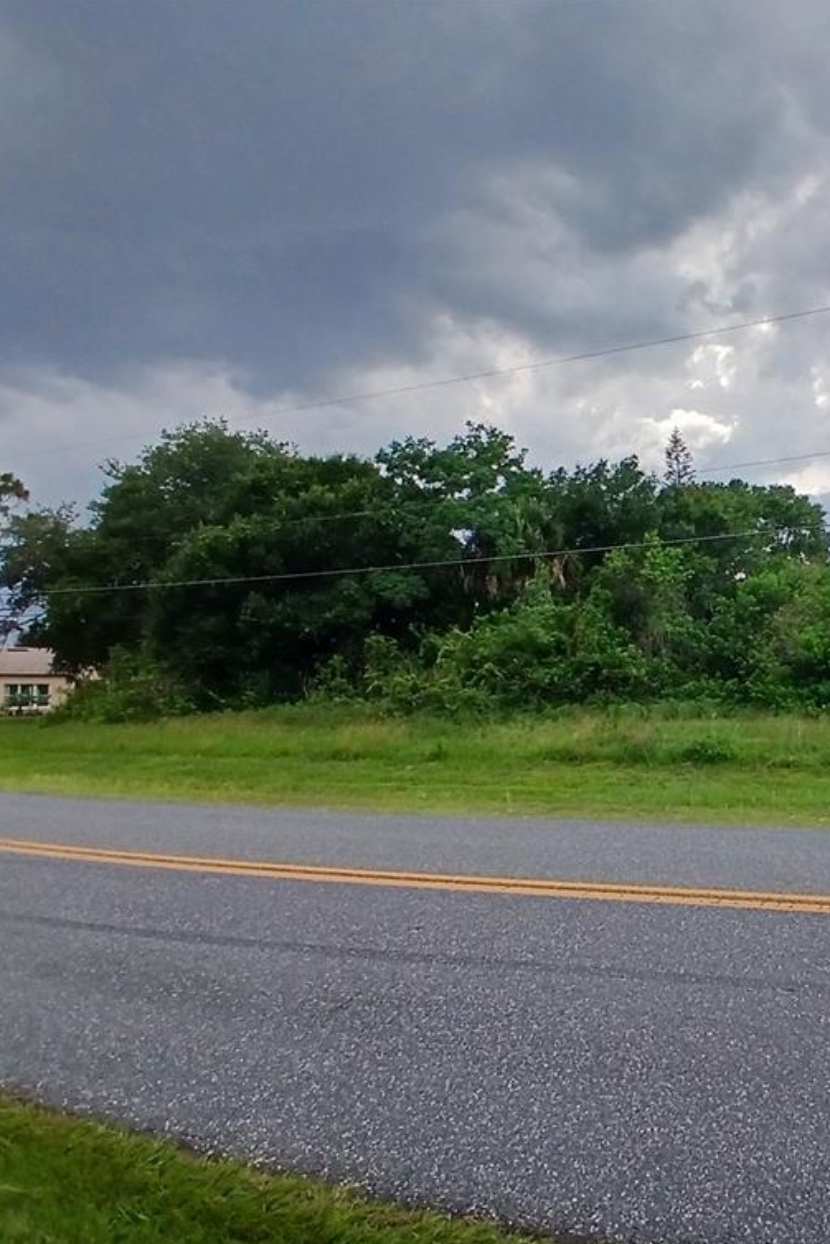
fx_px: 830
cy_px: 629
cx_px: 721
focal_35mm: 24
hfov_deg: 48.5
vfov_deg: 73.7
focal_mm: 1.4
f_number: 2.2
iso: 50
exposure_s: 1/1033
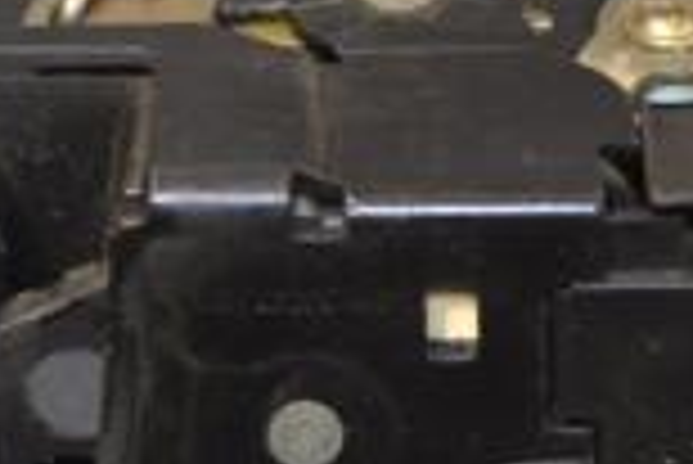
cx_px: 144
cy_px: 108
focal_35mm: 199
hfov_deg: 10.3
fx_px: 3834
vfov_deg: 6.9
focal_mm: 34
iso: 400
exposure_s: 1/80
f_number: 5
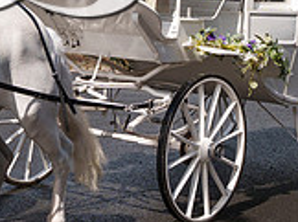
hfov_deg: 16.0
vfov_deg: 11.9
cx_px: 94
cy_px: 31
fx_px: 1057
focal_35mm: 123
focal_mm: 28
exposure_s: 1/3200
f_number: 3.5
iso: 200
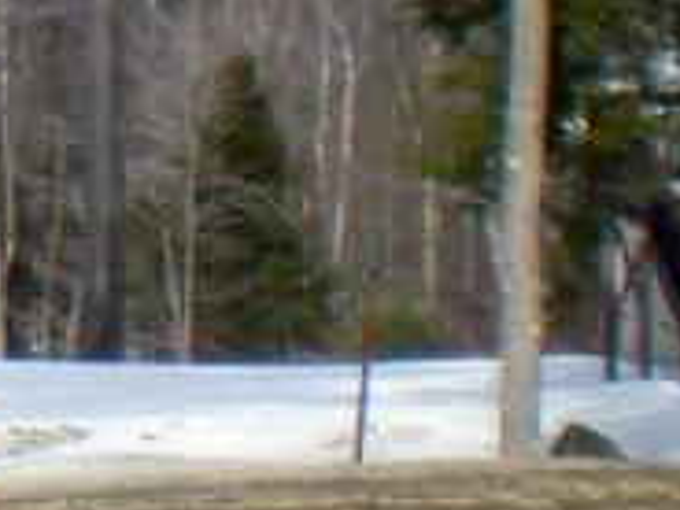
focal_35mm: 212
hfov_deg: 8.4
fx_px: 4165
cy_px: -388
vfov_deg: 6.8
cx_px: -1057
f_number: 4.6
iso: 64
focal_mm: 6.3
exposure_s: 1/340
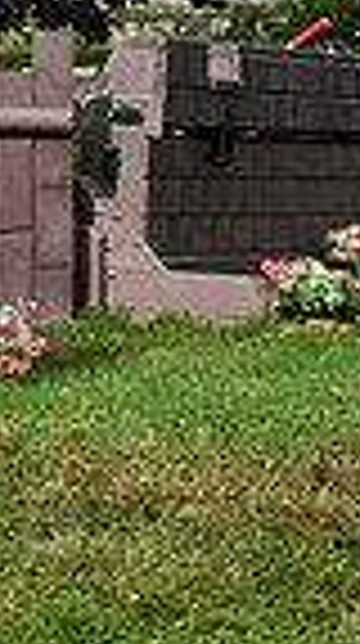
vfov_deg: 12.4
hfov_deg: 6.7
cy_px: -133
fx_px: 2897
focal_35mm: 170
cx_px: -576
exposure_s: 1/1250
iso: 250
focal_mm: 40
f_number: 5.6
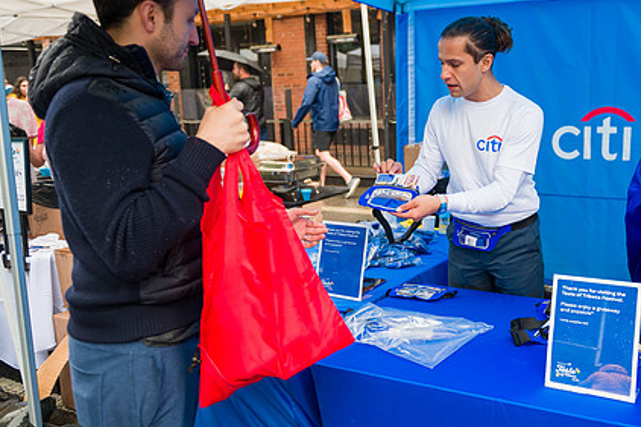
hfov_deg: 56.1
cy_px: 202
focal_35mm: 33
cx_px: 424
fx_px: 587
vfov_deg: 39.9
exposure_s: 1/500
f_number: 3.2
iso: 400
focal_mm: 24
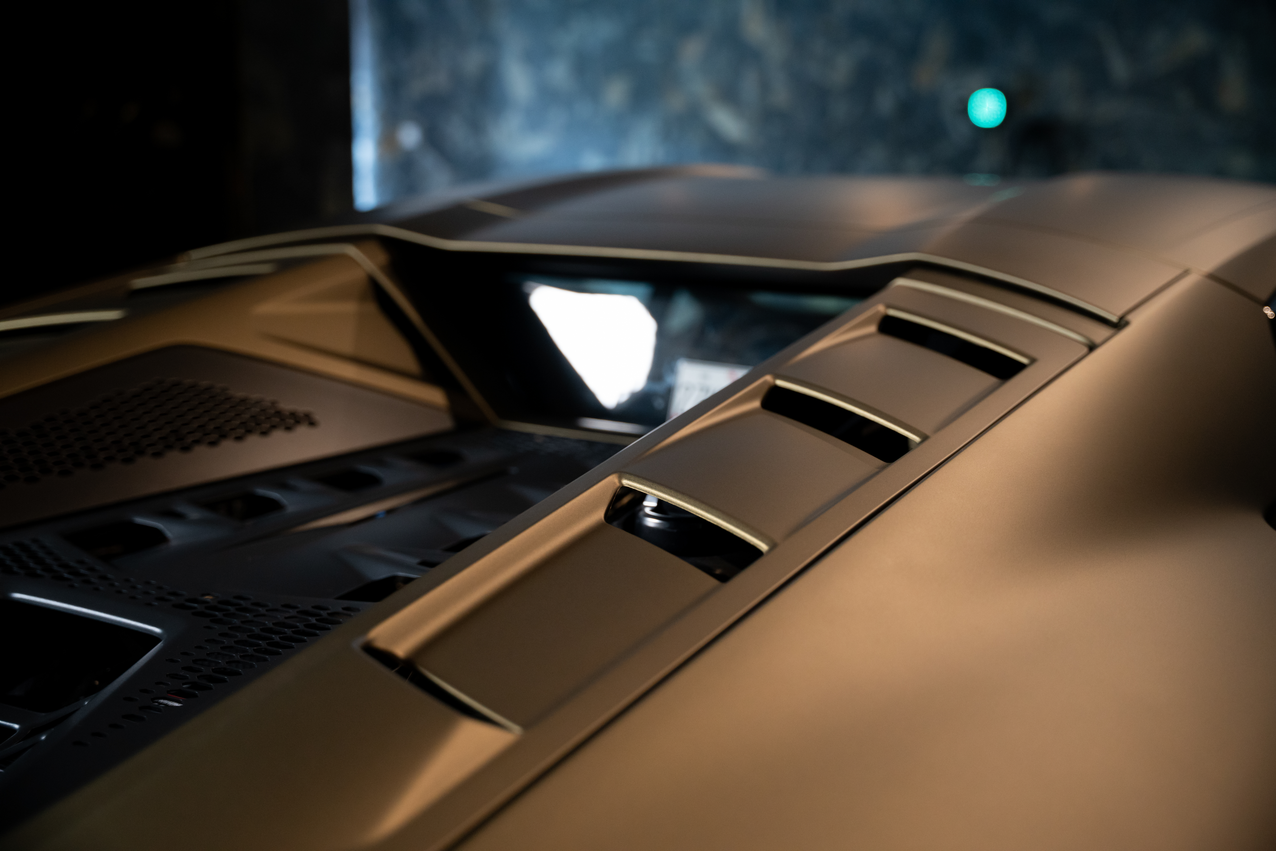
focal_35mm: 40
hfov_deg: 48.0
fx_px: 1432
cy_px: 426
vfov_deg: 33.1
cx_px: 638
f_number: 2.8
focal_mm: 40.4
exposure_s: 1/50
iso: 2000
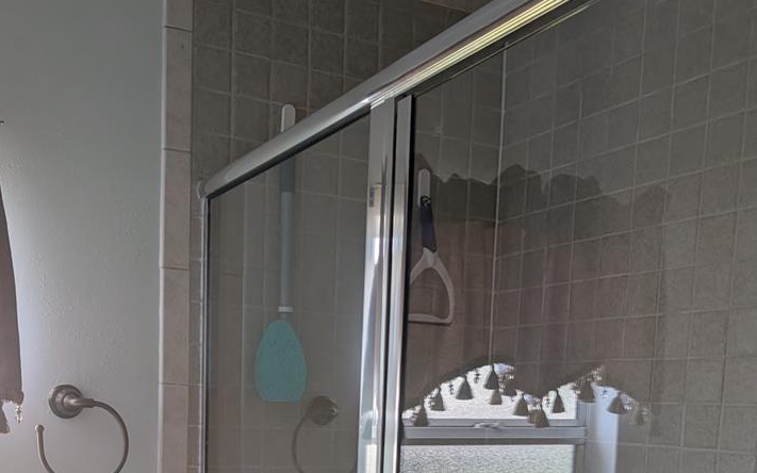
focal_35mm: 43
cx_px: 341
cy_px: 484
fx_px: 887
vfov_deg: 27.9
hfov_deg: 46.2
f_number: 1.68
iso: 212
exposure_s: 1/120
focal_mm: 6.9
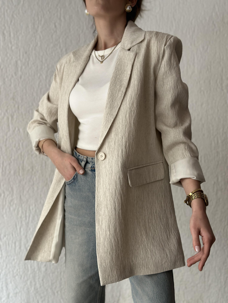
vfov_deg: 39.7
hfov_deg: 30.3
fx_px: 422
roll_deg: -0.6
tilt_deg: -1.6
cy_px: 152
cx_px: 114
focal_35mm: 48
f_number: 1.78
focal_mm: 6.86
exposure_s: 1/70
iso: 125
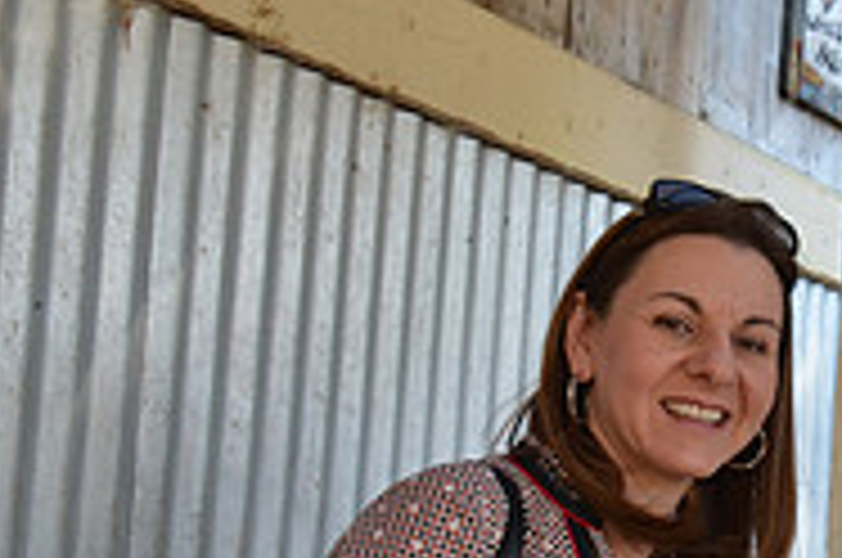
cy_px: 536
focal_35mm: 98
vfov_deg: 13.8
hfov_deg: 19.5
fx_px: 2278
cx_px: 1049
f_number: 5
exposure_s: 1/100
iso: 400
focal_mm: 21
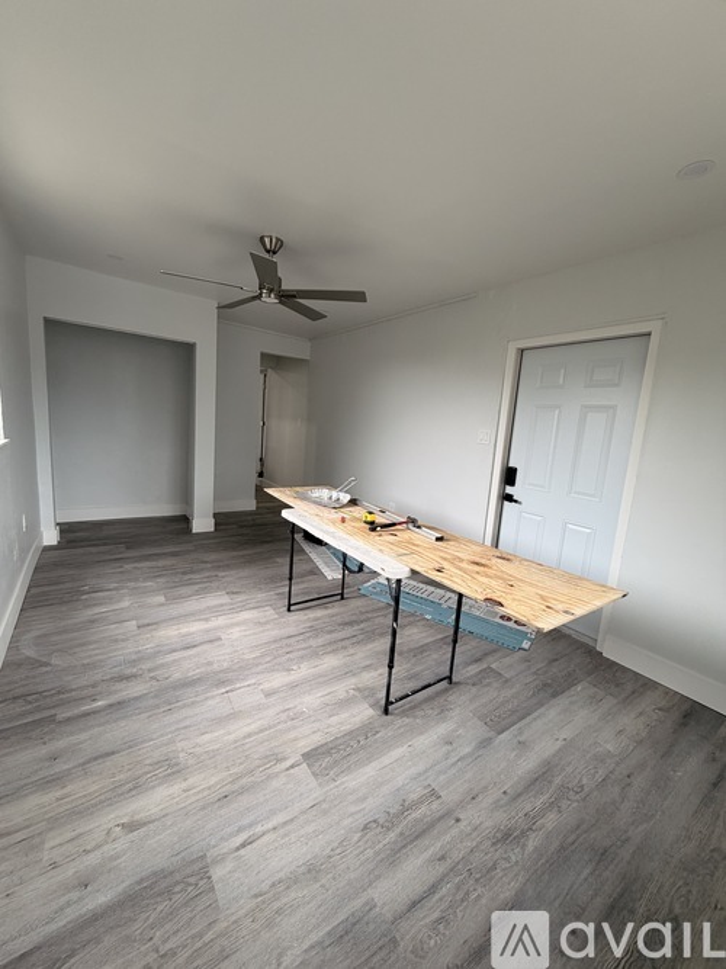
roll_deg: -4.2
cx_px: 363
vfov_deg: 102.1
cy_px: 484
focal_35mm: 14
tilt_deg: -8.3
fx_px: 392
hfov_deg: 85.7
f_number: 2.2
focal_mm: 2.22
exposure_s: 1/121
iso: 100
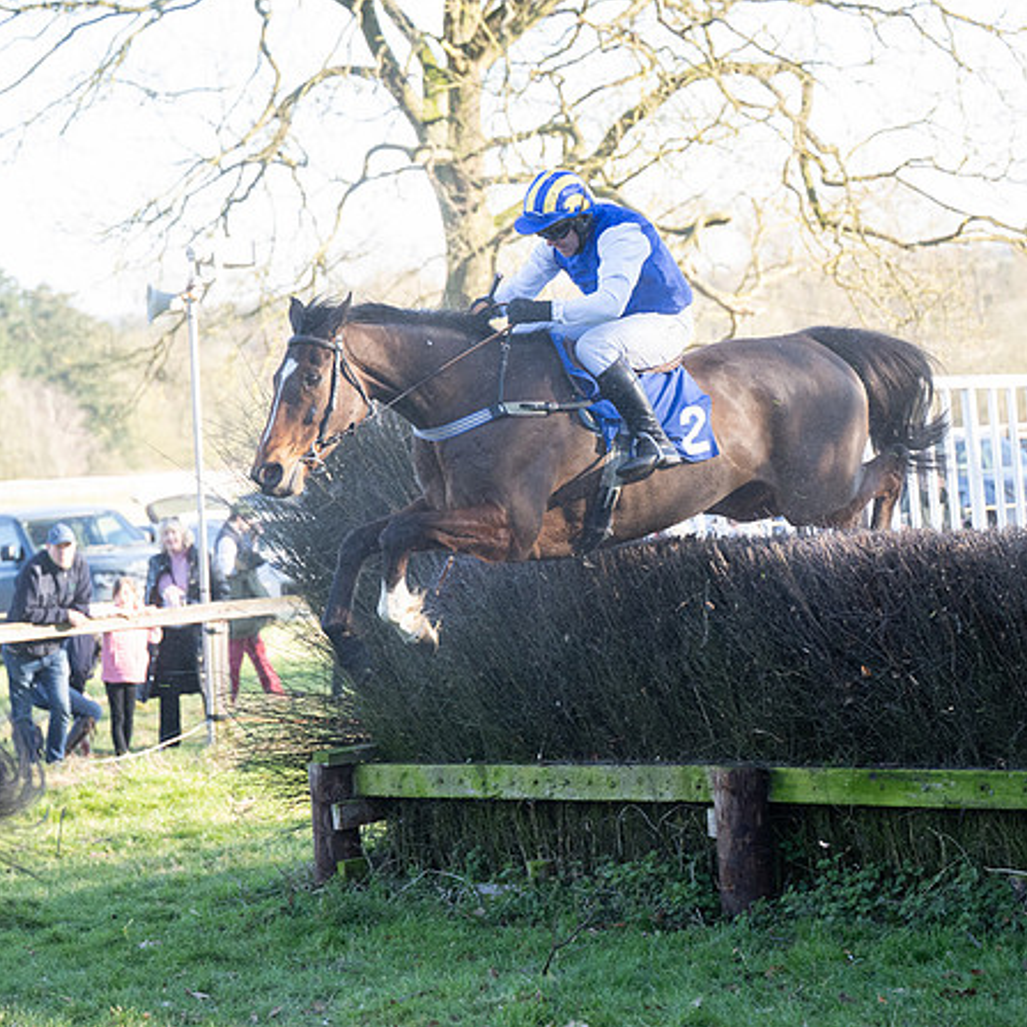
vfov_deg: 14.4
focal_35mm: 121
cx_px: 585
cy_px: 551
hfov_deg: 14.4
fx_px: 4061
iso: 800
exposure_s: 1/1250
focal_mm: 70
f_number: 2.8
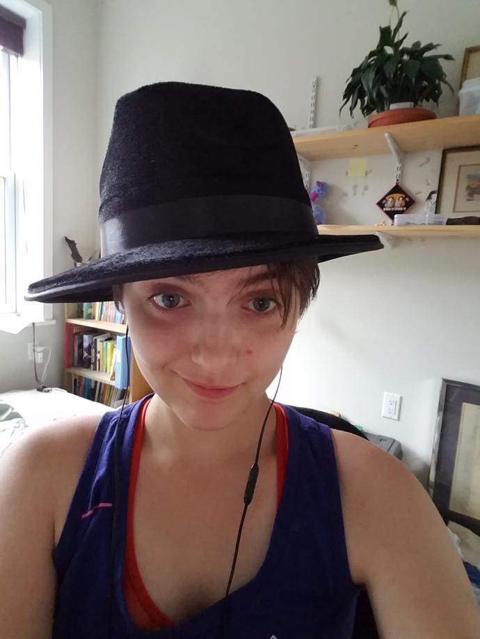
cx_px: 240
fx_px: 388
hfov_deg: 63.4
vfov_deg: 79.0
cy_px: 320
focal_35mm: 21
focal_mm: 2.1
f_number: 1.7
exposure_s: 1/13
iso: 320
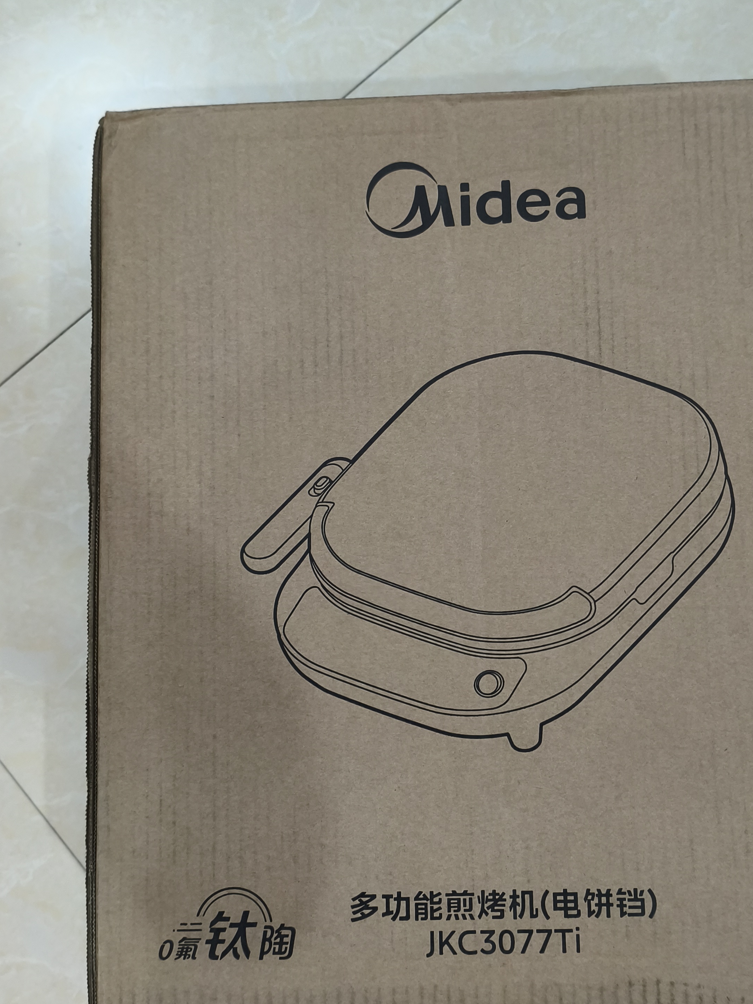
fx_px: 1073
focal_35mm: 37
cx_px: 450
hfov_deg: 38.5
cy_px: 528
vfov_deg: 50.1
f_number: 1.5
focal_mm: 4.94
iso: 1000
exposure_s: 1/33.3
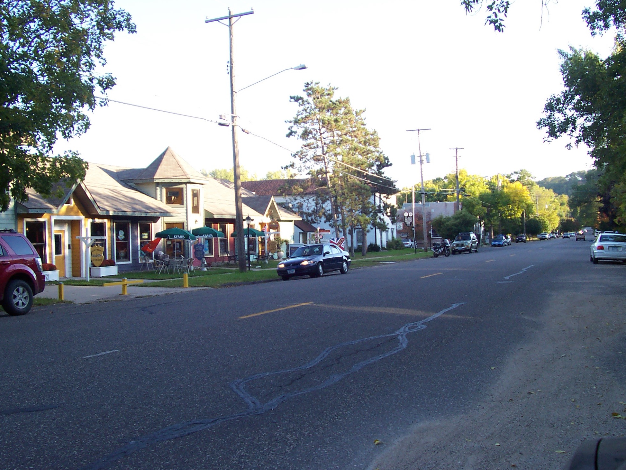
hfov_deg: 49.0
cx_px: 320
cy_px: 239
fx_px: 687
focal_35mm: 38
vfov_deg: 37.7
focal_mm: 5.6
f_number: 2.8
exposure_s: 1/250
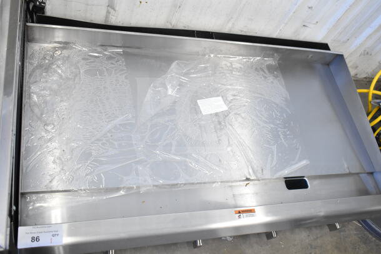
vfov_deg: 38.4
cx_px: 190
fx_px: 365
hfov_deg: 55.1
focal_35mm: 34
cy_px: 127
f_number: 3.8
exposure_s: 1/80
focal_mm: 23
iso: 1600
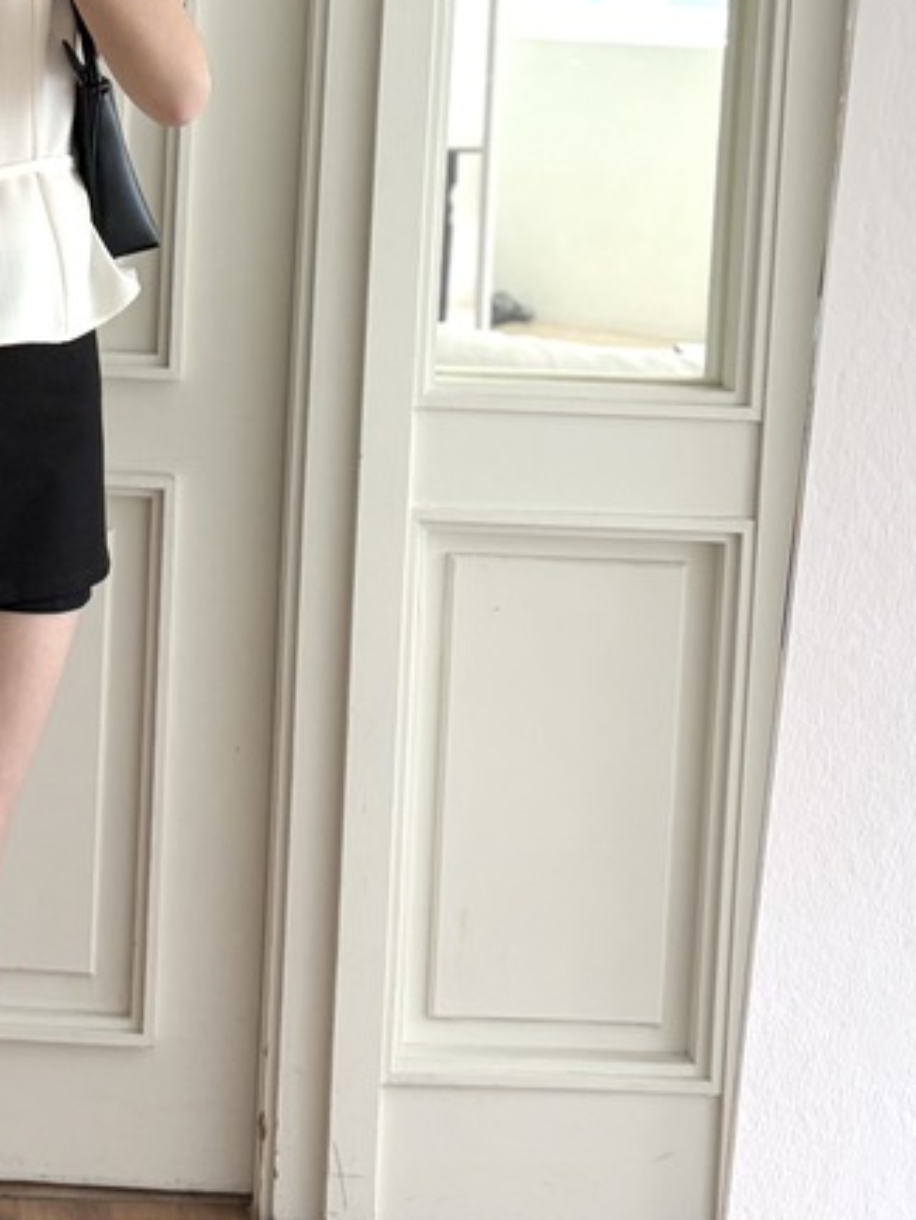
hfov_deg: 23.2
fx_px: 2116
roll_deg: -2.6
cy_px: 375
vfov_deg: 31.8
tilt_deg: -16.1
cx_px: -45
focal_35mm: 60
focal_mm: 5.96
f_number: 1.6
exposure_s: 1/76
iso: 125
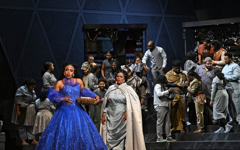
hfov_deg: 18.3
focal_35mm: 114
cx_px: 113
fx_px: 746
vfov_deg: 11.5
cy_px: 78
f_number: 5
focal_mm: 56
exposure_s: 1/250
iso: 3200
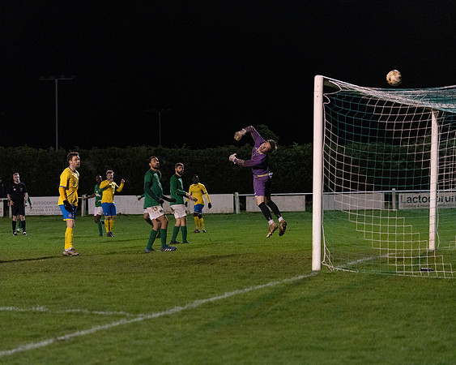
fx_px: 1482
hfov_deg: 17.5
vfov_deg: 14.0
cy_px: 182
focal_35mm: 110
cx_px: 214
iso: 5000
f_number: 2.8
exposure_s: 1/640
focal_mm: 95
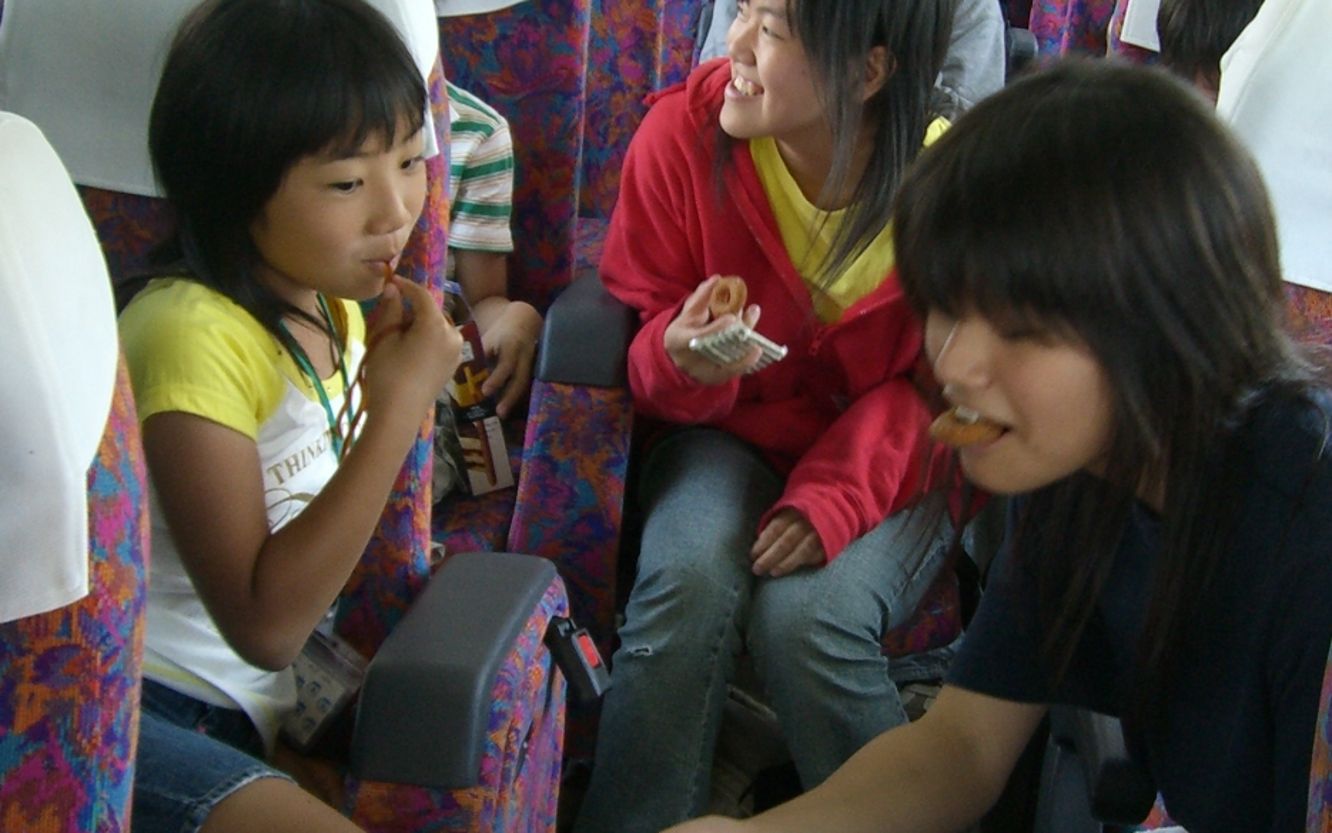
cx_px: 796
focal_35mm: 69
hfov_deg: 29.7
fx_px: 2505
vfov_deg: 18.9
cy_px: 372
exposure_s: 1/60
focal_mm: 6.2
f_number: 2.7
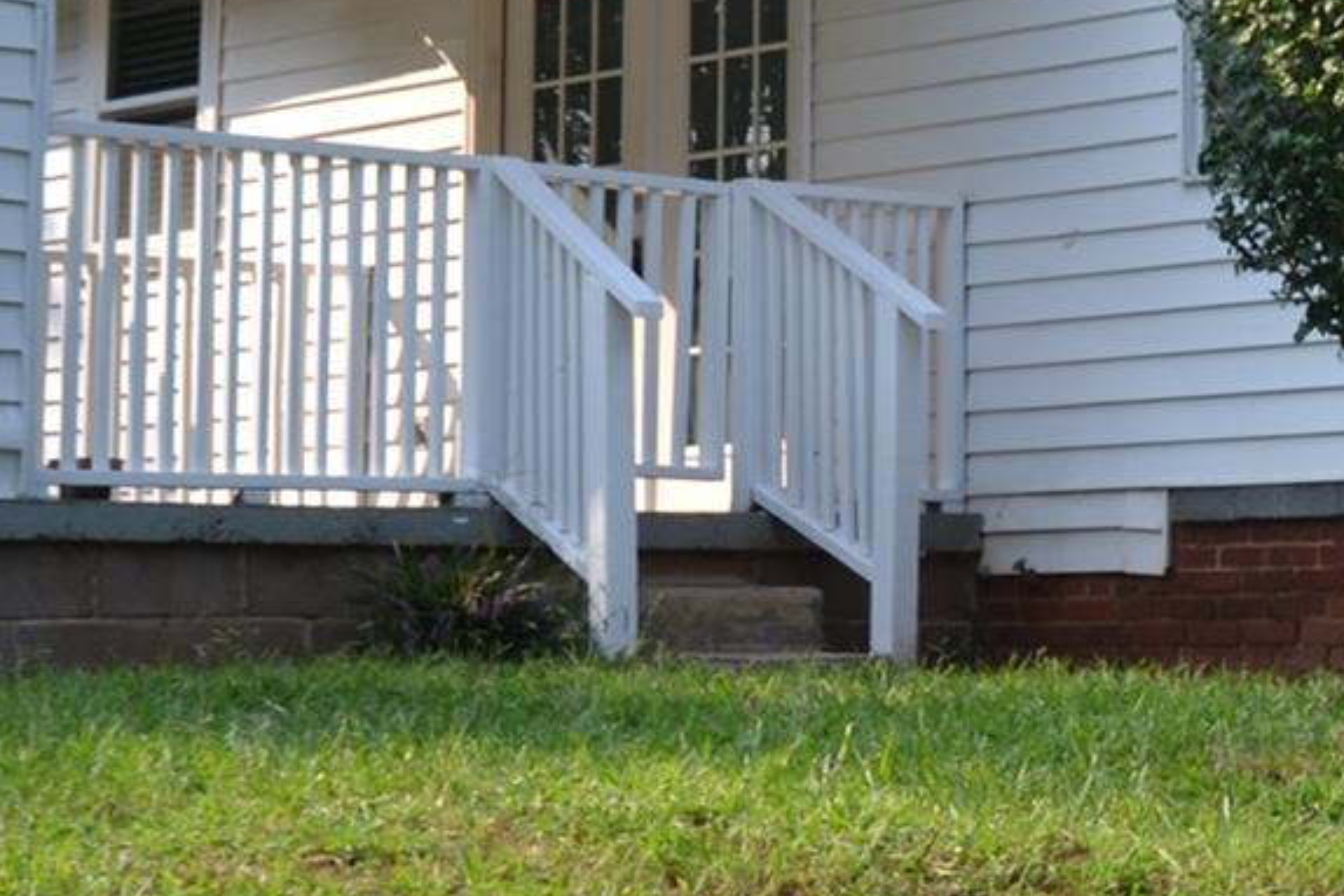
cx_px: 1311
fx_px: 3995
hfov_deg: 18.6
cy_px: 195
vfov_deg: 12.8
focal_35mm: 107
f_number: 5.6
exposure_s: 1/125
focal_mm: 20
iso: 100
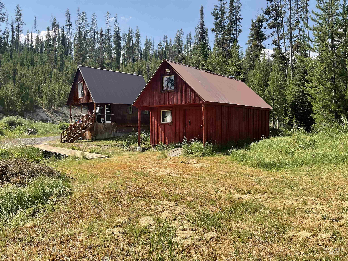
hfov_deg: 61.7
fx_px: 292
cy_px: 130
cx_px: 174
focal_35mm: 29
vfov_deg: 48.2
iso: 16
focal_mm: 3
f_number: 1.8
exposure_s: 1/997
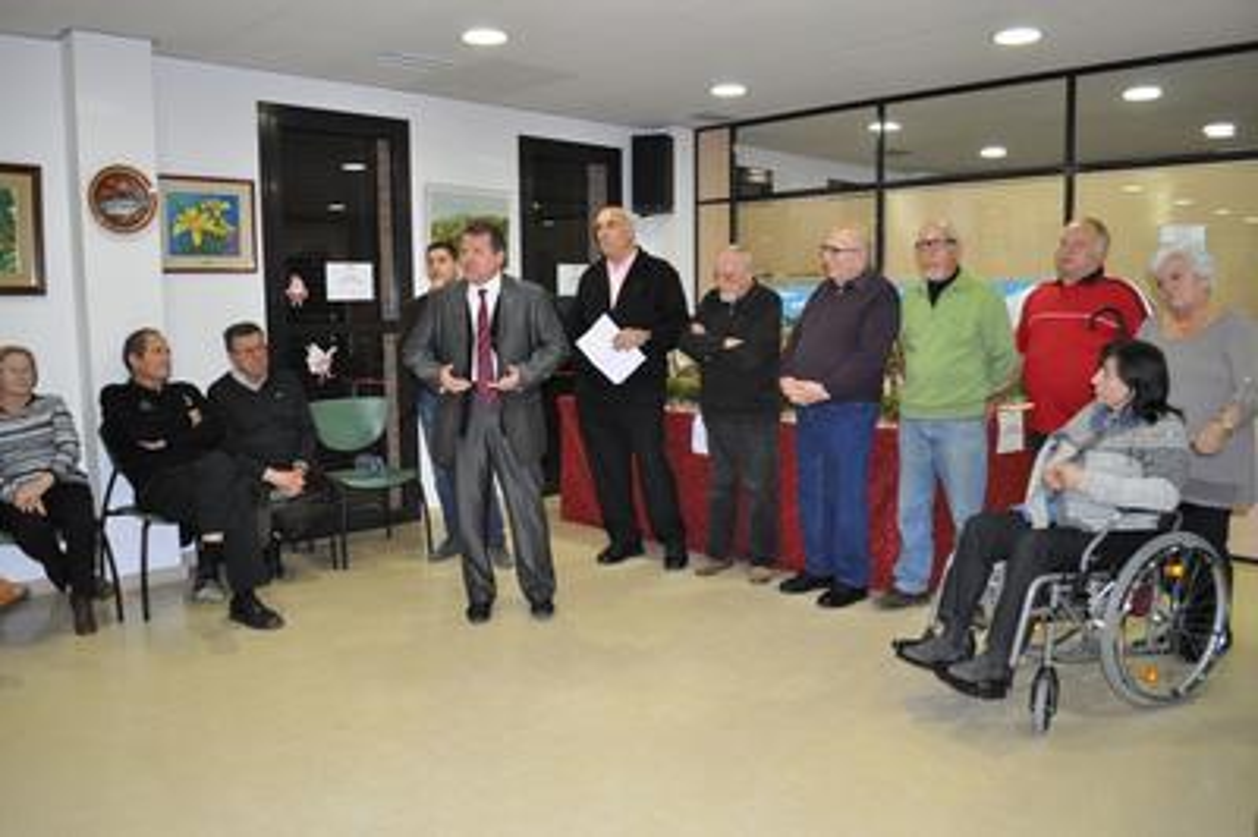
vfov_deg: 47.9
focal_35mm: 27
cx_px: 629
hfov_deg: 67.4
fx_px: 943
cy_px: 418
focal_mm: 18
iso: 800
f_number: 3.5
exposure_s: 1/60
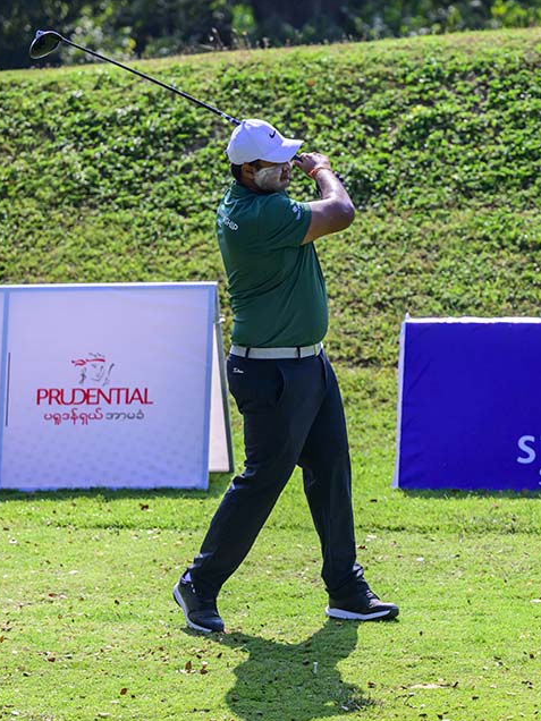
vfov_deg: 14.6
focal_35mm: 135
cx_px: 312
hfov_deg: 11.0
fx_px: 2813
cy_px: 362
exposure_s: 1/10000
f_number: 2.8
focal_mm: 93
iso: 640
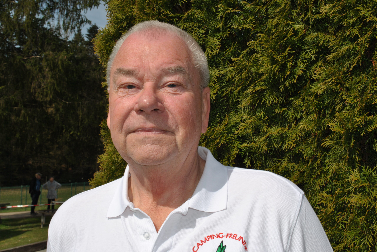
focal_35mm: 48
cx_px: 188
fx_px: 503
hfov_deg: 41.1
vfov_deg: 28.2
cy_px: 126
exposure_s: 1/200
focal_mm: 32
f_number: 11
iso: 100
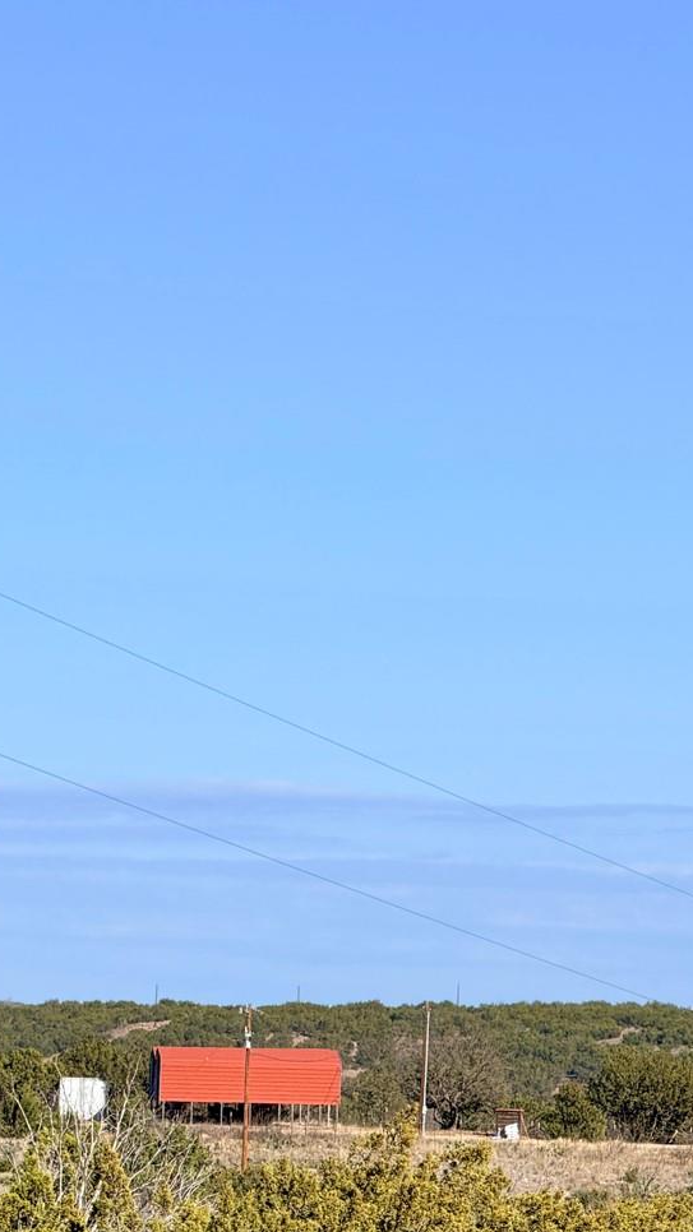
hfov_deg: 5.2
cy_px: 826
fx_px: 7550
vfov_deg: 9.3
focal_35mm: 231
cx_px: 739
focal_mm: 16.89
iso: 20
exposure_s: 1/970
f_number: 2.8
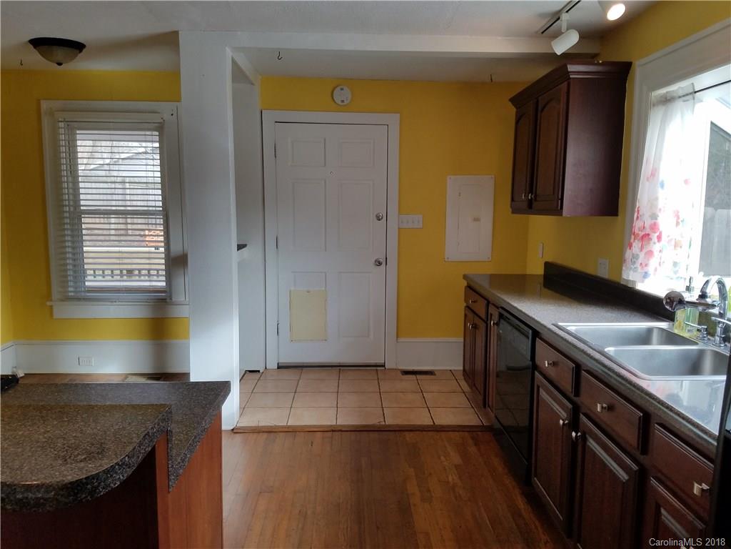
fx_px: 549
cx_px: 366
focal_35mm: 26
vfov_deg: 53.1
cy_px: 274
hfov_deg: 67.3
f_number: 1.7
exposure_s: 1/129
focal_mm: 4.2
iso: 50
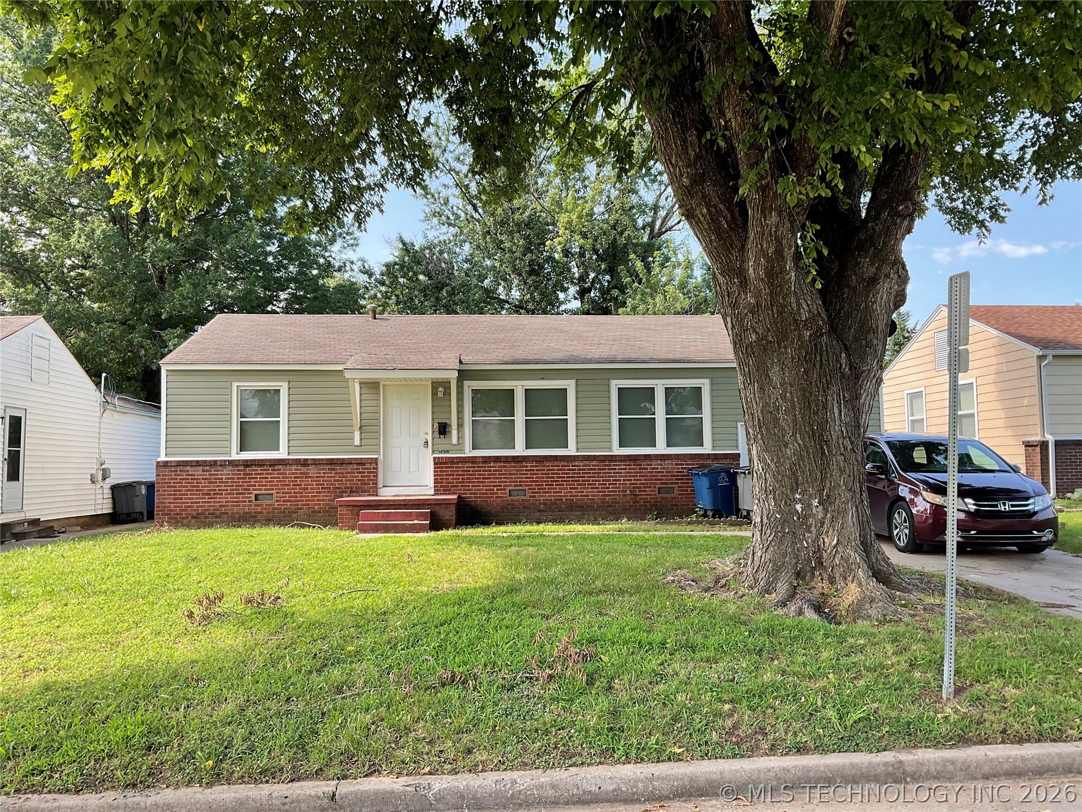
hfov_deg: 61.7
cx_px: 541
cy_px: 406
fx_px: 906
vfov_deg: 48.2
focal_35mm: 29
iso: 16
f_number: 1.8
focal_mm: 3
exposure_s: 1/268
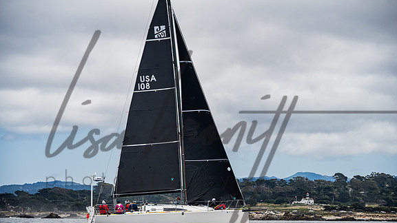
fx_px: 1611
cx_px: 199
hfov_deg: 14.1
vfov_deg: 7.9
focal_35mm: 153
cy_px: 128
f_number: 7.1
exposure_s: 1/2500
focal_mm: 145
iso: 640
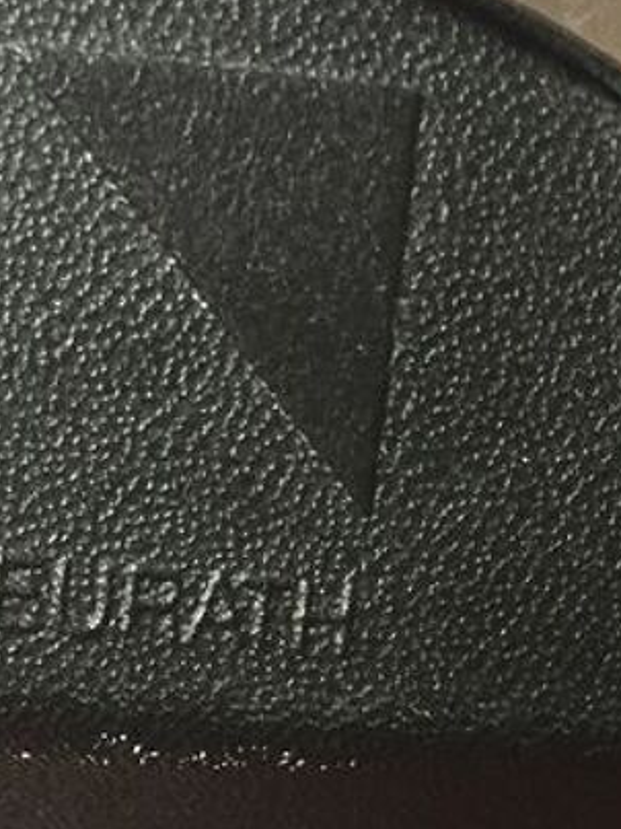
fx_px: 2297
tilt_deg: -26.8
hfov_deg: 15.0
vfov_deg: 19.6
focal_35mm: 96
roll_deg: -5.4
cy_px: 916
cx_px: -66
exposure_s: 1/20
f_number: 2.2
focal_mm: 4.15
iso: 250
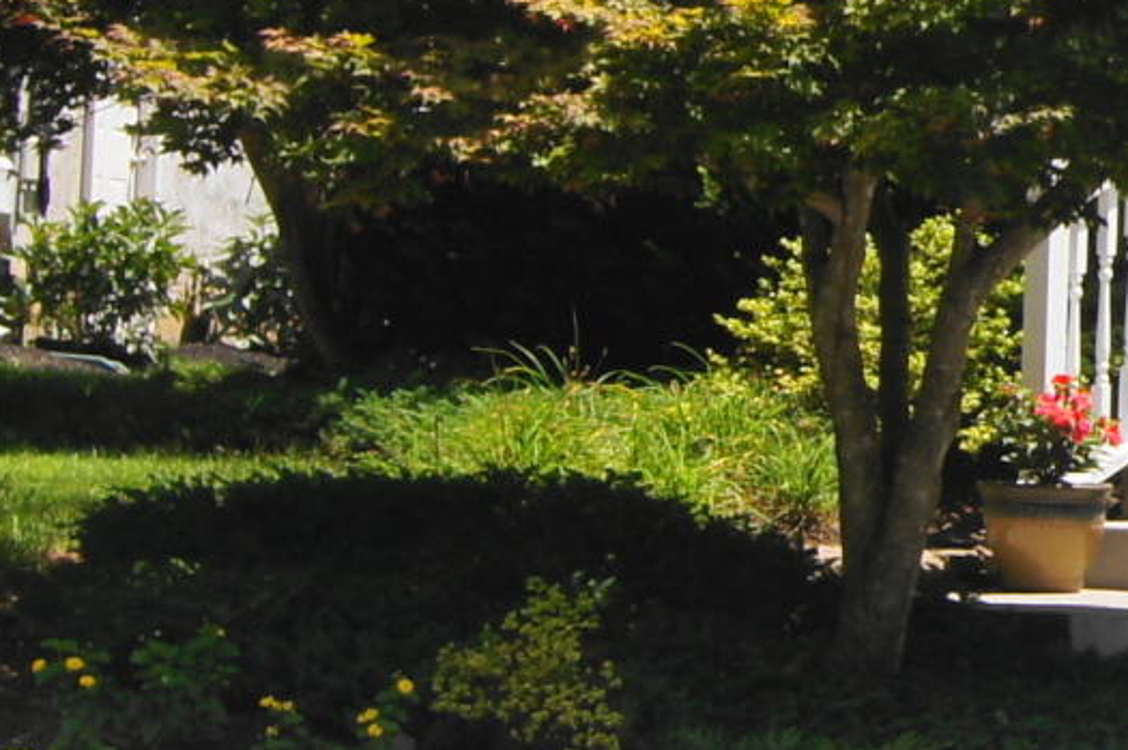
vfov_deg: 6.1
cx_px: 2181
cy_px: -126
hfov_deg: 8.8
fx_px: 6981
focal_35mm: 223
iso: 100
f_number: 11
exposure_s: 1/160
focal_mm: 26
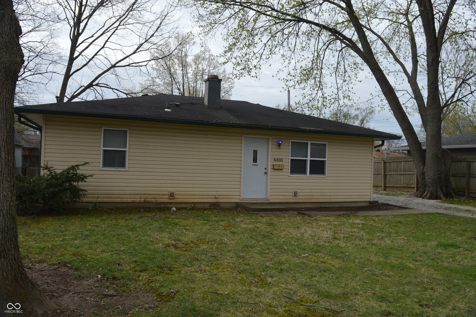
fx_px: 357
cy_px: 158
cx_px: 238
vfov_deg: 47.9
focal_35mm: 27
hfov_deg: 67.4
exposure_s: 1/250
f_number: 8
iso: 100
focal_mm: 18
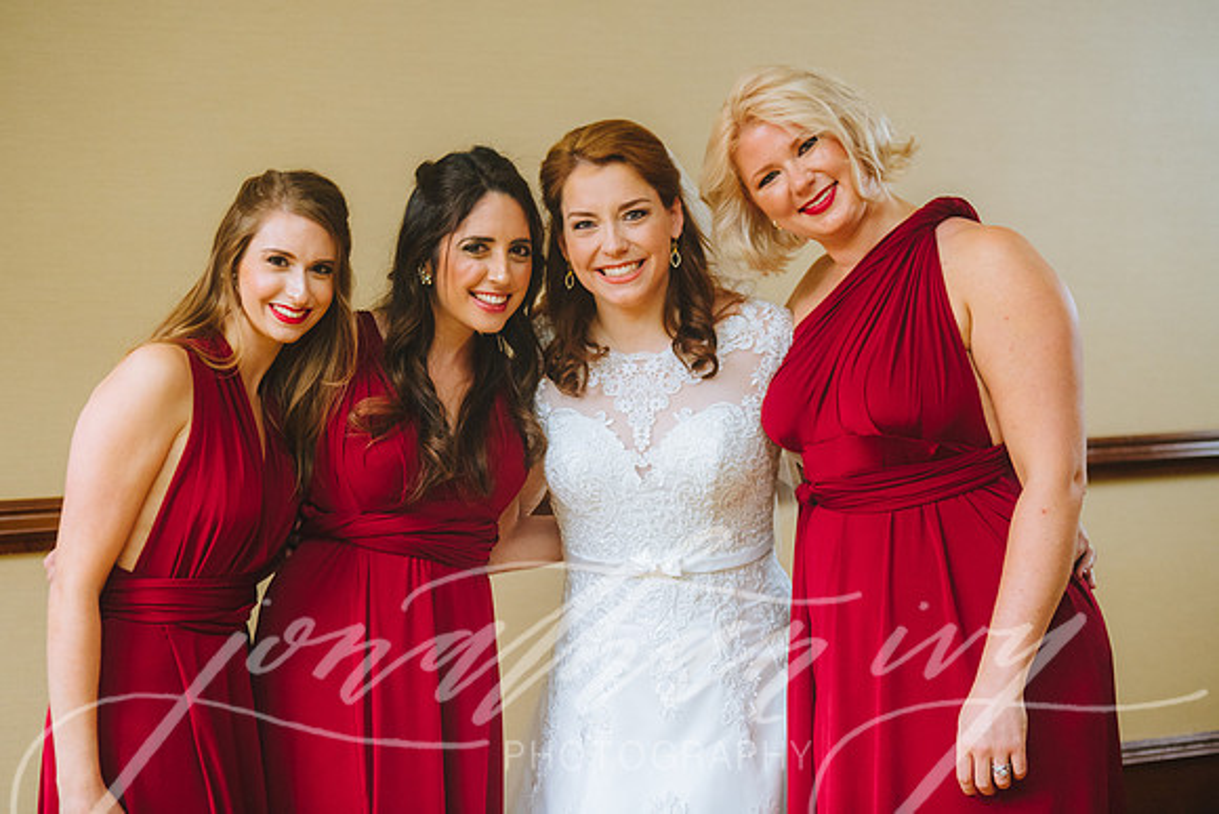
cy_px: 372
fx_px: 1839
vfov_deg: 24.9
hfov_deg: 36.7
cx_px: 557
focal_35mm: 54
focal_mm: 50
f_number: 3.5
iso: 1250
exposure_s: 1/50
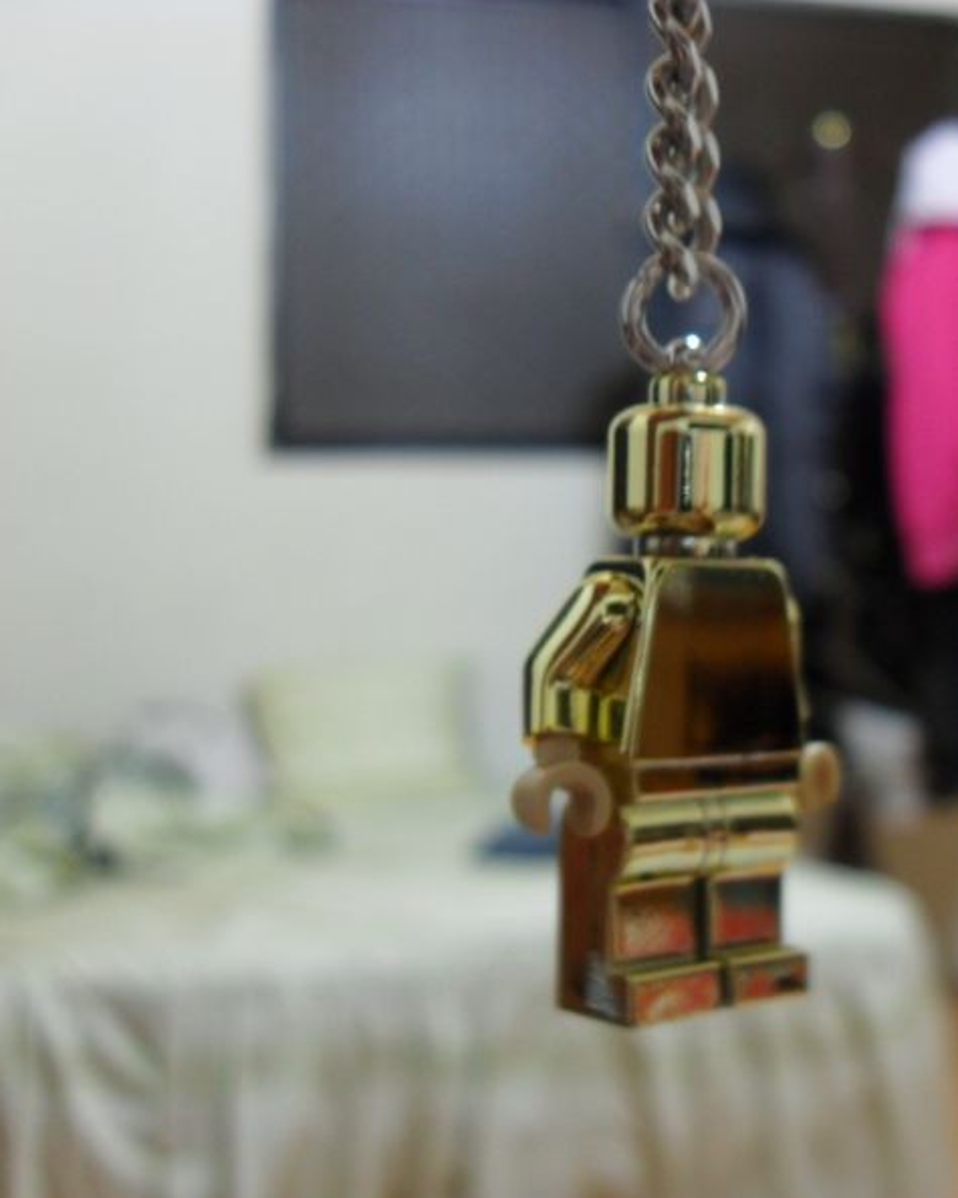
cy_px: 601
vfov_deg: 40.3
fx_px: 1631
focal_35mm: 46
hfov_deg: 32.1
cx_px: 726
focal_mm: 6.2
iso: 200
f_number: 2.8
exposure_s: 1/10
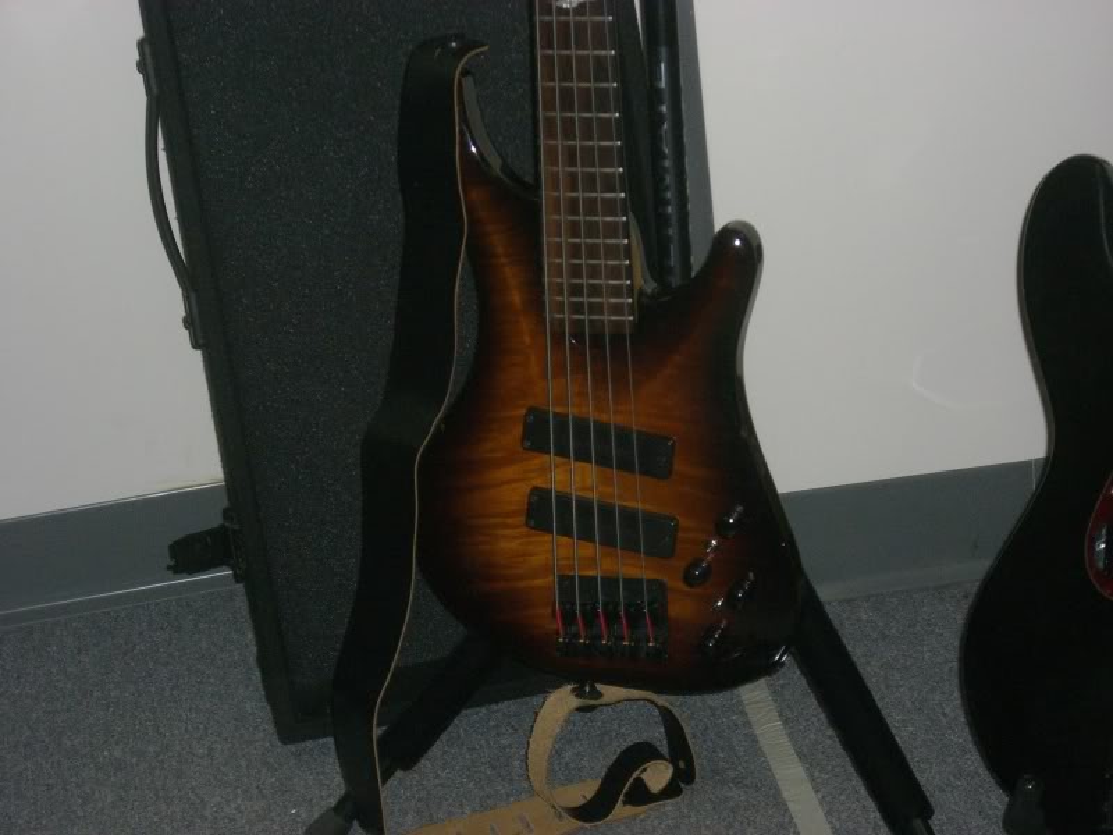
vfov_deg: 13.0
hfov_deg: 17.3
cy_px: 418
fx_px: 3665
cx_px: 556
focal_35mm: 114
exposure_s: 1/60
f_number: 5.2
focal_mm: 18.6
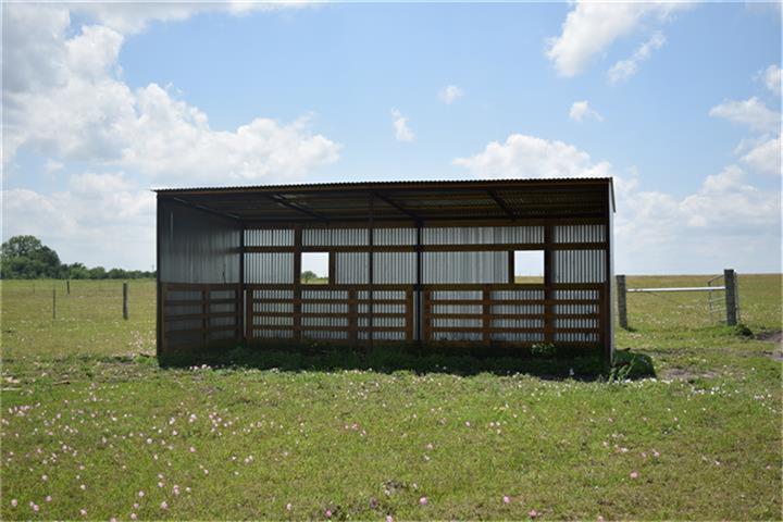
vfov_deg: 29.9
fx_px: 979
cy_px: 261
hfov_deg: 43.6
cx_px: 392
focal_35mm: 45
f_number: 4.2
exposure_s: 1/2000
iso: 200
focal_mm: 30
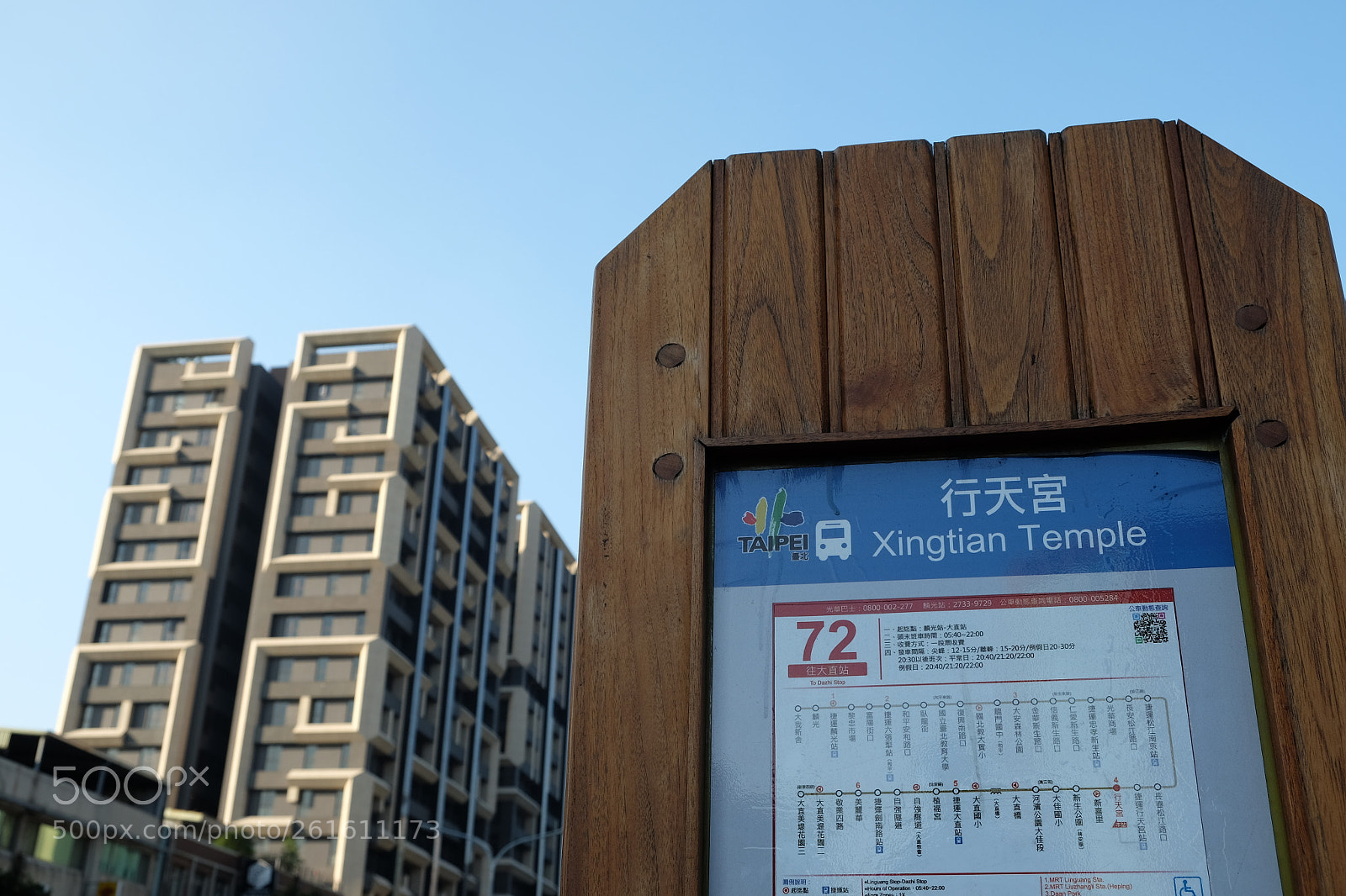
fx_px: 1346
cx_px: 673
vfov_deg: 36.9
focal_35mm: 36
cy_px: 448
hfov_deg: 53.1
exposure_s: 1/240
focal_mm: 24.3
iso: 200
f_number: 5.6
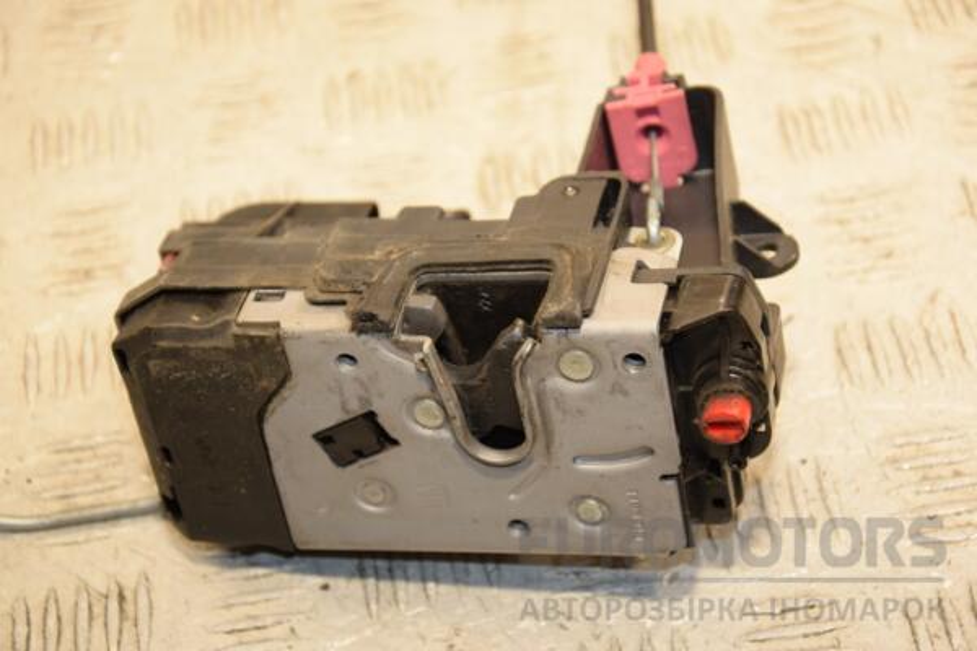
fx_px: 2524
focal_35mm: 93
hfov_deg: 21.9
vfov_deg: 14.7
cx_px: 488
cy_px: 326
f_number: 5.3
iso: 800
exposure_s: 1/125
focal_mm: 62
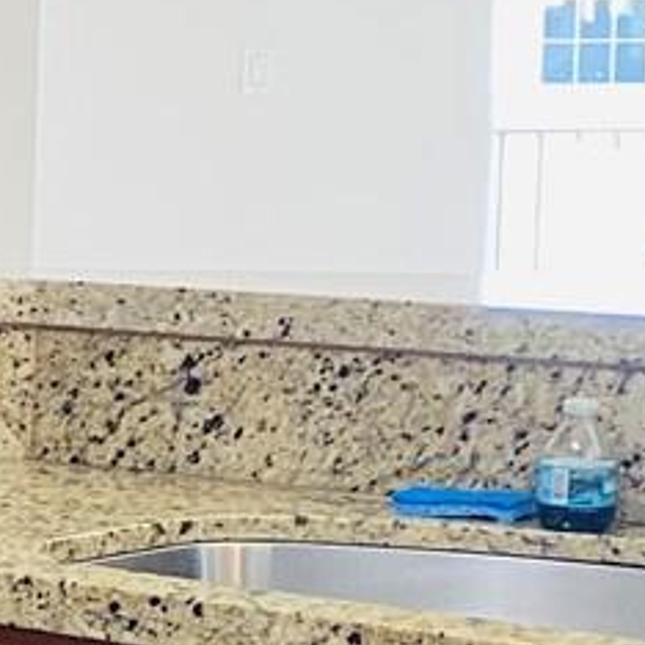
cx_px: -945
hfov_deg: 9.7
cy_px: 424
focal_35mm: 157
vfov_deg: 11.1
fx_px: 3310
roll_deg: +0.0
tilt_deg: -7.7
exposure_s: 1/60
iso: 250
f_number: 1.8
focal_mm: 4.25
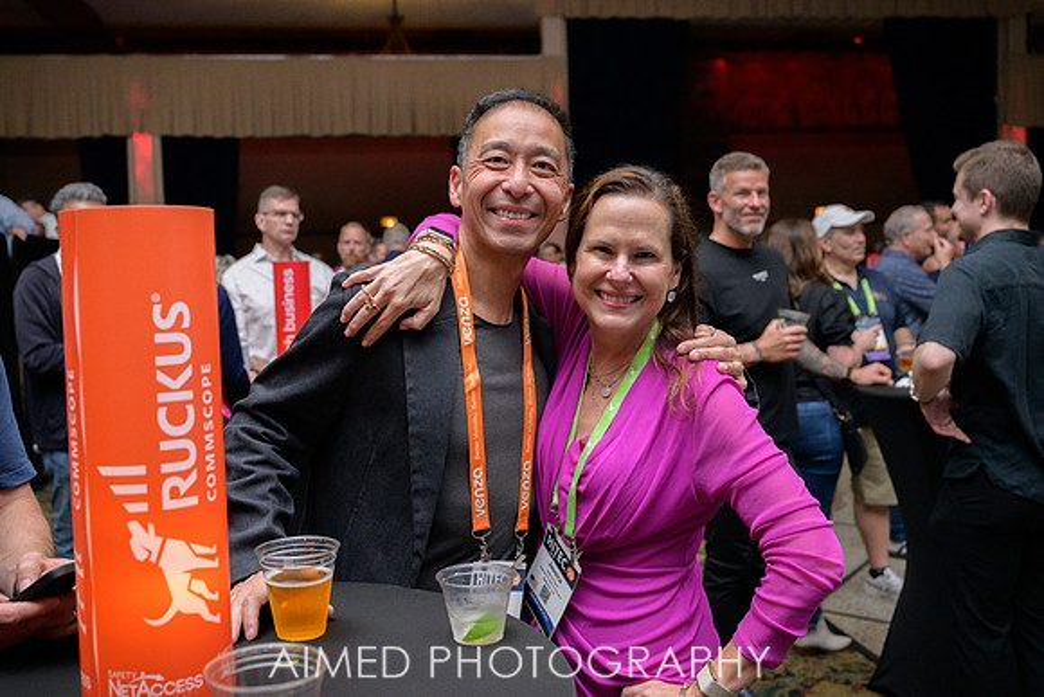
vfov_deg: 37.1
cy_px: 326
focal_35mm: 36
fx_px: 1038
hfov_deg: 53.4
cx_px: 489
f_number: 4
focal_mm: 33.5
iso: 2000
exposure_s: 1/200
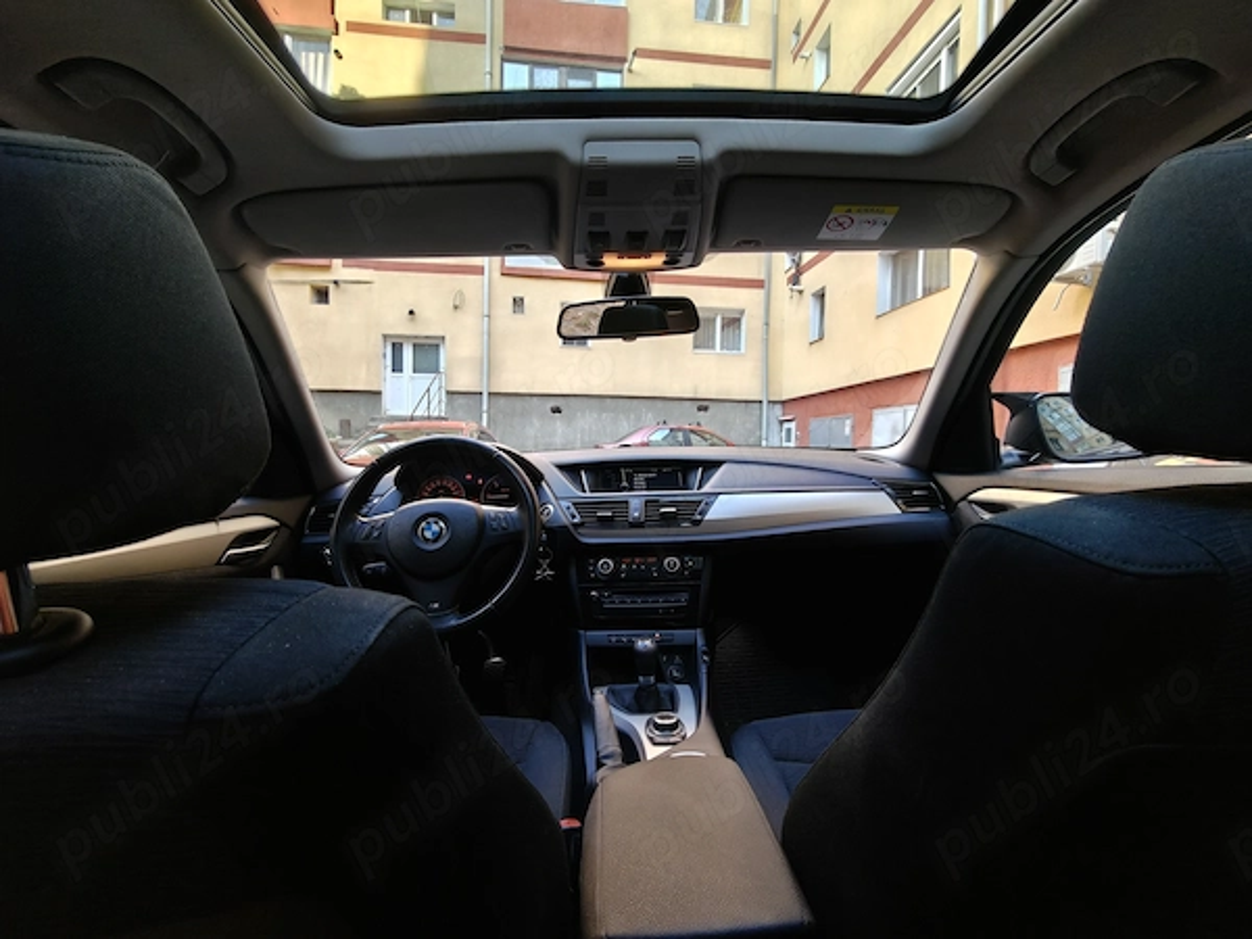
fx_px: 579
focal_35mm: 16
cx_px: 626
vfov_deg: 78.1
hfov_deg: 94.5
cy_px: 470
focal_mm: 2.31
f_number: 2
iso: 100
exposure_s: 1/100
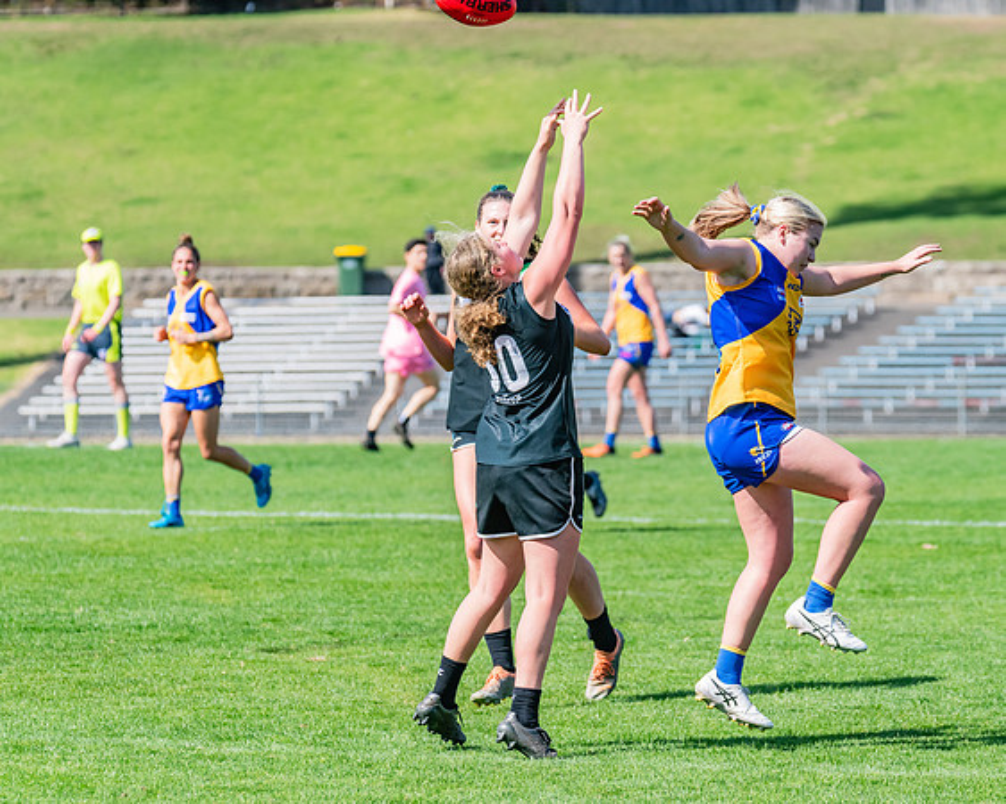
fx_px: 8844
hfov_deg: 6.5
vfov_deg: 5.2
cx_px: 595
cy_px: 422
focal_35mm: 297
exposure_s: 1/1600
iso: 800
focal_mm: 250
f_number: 8
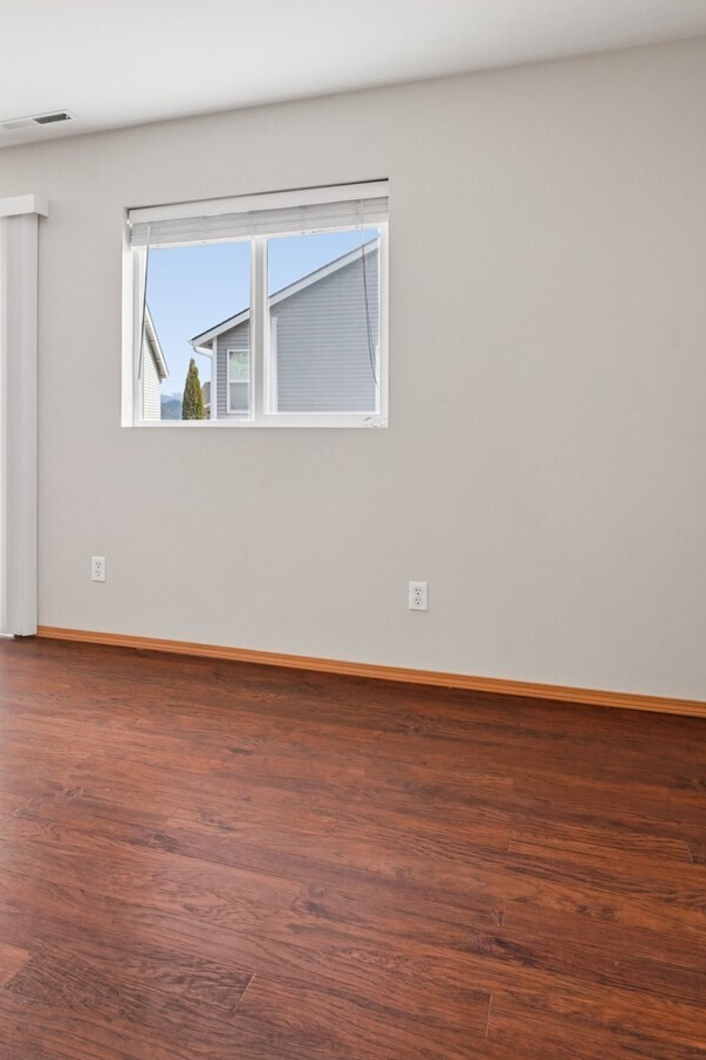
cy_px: 443
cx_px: 49
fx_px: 883
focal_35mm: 30
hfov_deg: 39.8
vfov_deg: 61.6
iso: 1600
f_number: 8
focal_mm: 16
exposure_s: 1/250
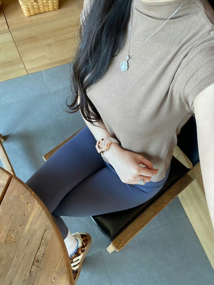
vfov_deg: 60.0
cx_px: 107
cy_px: 142
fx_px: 247
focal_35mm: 30
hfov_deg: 46.8
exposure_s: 1/75
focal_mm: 2.71
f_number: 2.2
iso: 100
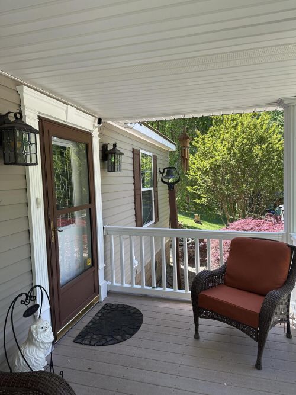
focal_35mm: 24
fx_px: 274
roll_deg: +1.0
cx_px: 148
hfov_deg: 56.8
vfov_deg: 71.6
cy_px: 198
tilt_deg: -4.1
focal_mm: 6.86
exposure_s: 1/634
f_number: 1.78
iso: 80
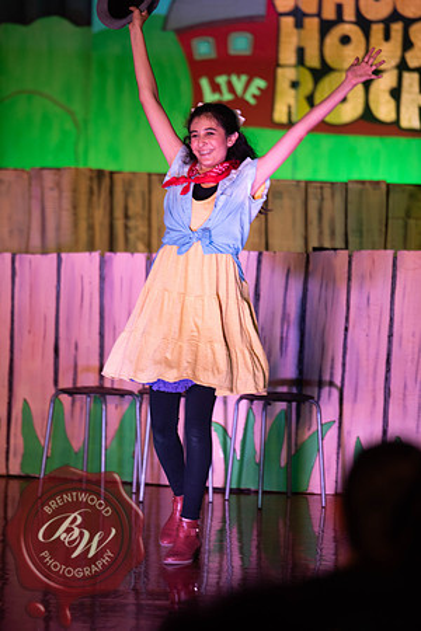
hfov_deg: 6.9
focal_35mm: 200
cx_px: 210
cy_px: 316
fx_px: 3508
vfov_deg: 10.3
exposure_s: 1/200
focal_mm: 200
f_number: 2.8
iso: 900
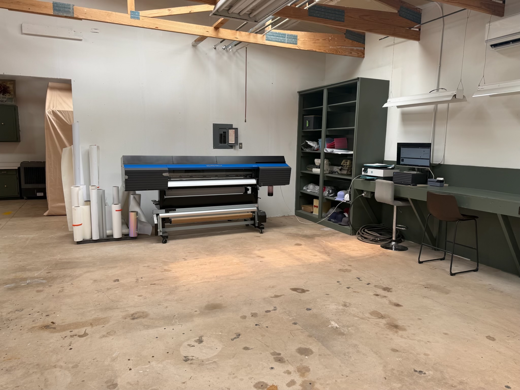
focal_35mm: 24
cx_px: 260
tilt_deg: -6.5
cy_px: 195
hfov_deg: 71.6
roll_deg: -1.2
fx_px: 361
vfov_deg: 56.8
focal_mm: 6.76
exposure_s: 1/319
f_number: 1.78
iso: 80
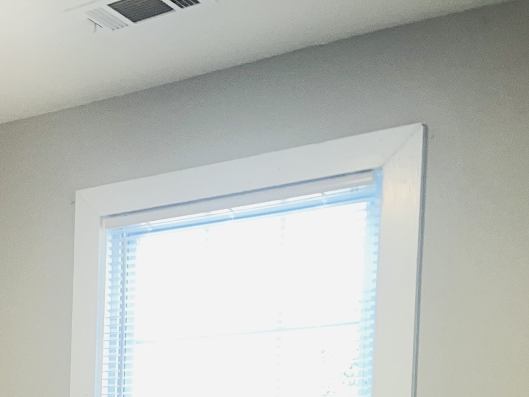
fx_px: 1070
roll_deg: -1.2
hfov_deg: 25.5
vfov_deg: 19.2
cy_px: 532
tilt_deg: -2.9
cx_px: -71
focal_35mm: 70
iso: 50
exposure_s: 1/30
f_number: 1.6
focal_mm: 5.1
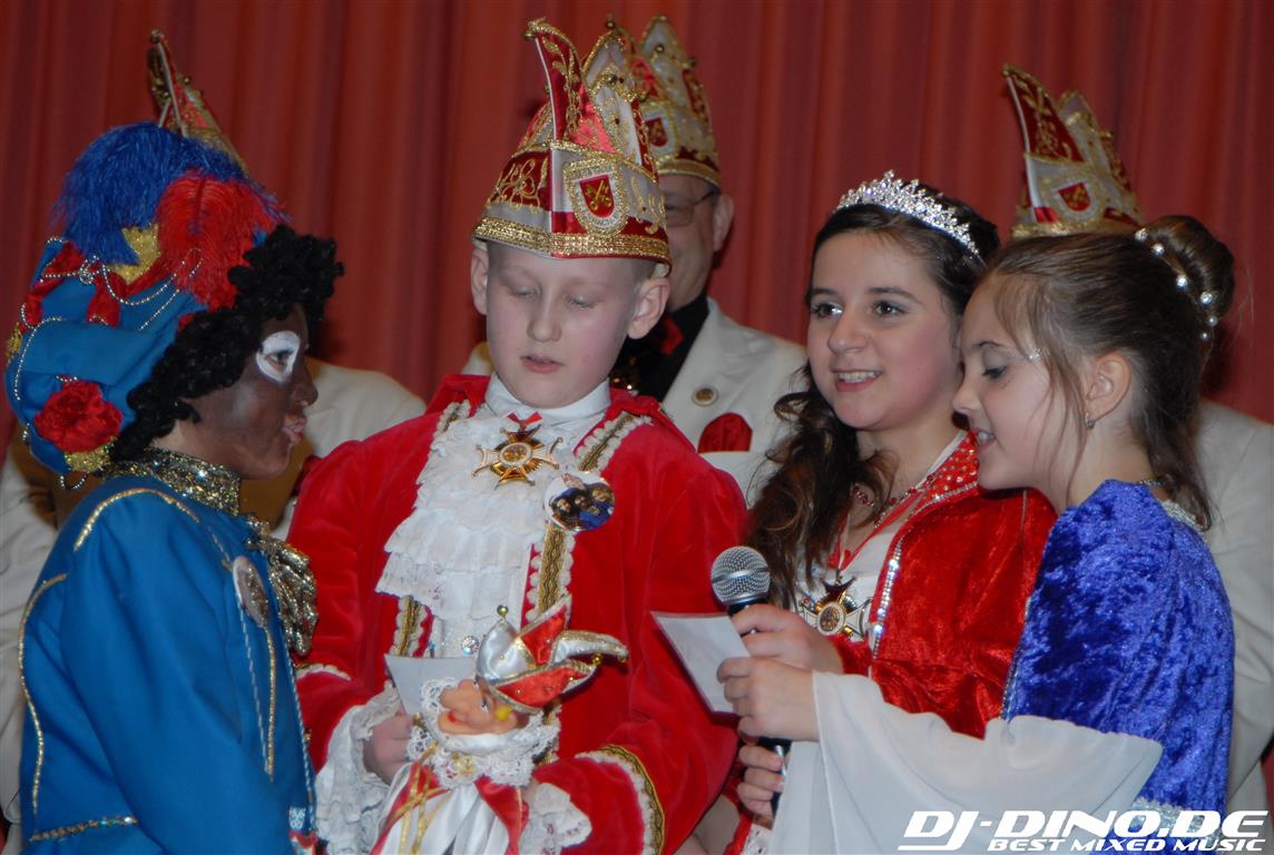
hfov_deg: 17.5
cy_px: 428
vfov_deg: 11.8
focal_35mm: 117
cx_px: 637
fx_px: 4149
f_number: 5.6
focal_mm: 78
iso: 400
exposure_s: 1/125
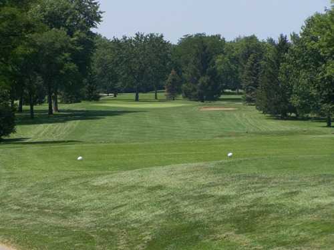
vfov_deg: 8.8
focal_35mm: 169
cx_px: 167
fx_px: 1631
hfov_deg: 11.7
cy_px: 125
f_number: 4.5
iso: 80
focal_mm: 28
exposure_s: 1/500
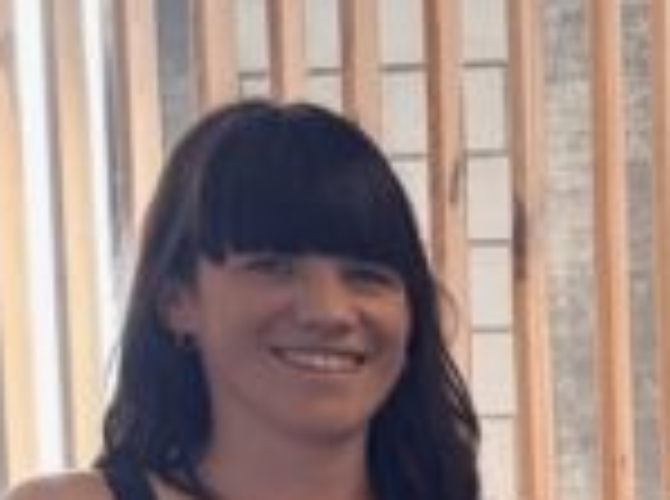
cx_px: 1300
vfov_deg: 10.8
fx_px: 2394
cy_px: 1032
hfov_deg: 13.8
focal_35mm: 124
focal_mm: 6.76
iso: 200
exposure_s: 1/121
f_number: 1.78
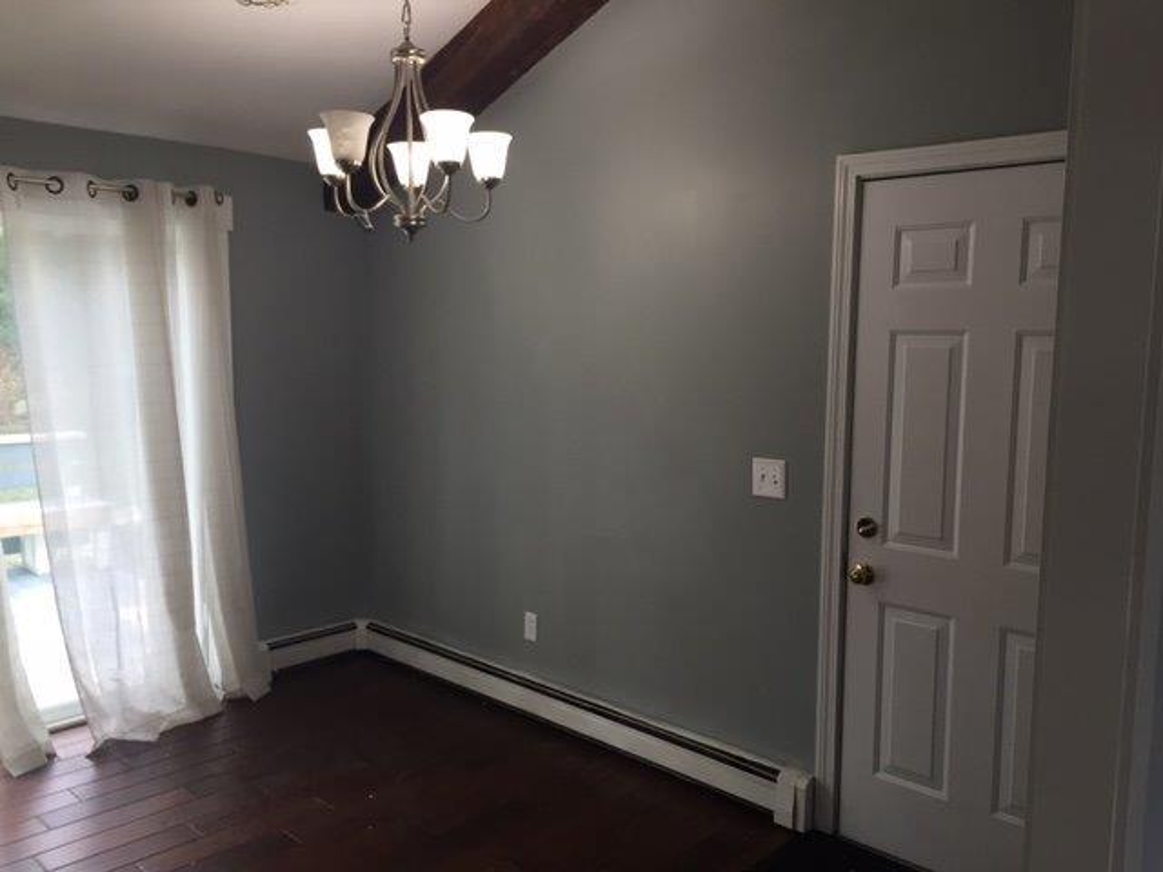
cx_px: 582
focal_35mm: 29
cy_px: 436
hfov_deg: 61.7
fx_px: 974
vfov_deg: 48.2
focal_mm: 4.15
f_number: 2.2
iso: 32
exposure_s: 1/30
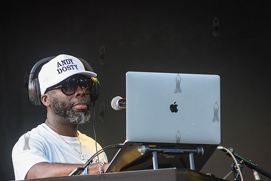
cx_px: 100
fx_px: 3026
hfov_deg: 5.1
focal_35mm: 402
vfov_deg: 3.4
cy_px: 94
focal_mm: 200
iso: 500
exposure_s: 1/250
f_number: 4.5
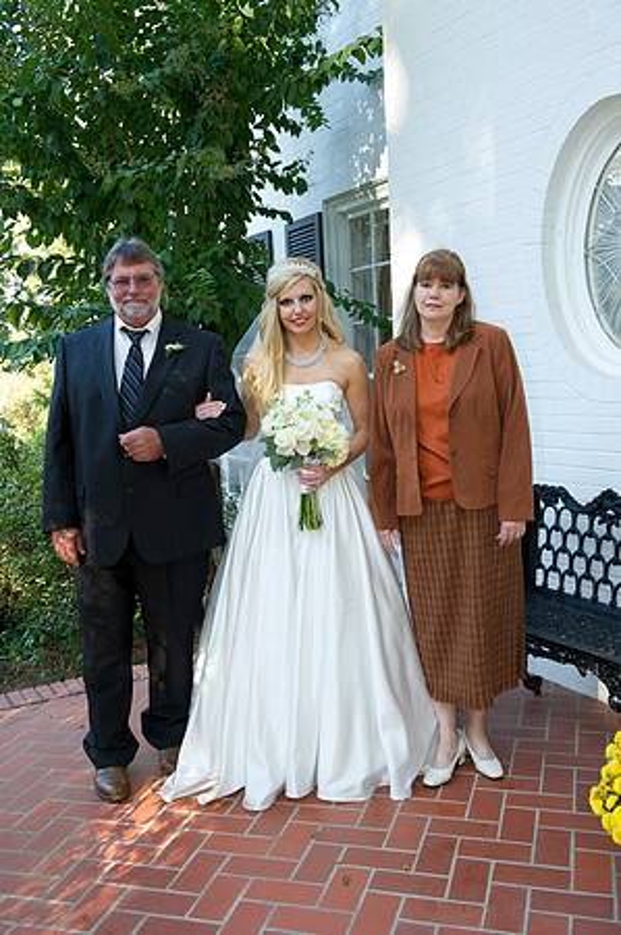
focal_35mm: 36
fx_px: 934
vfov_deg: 53.2
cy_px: 468
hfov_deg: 36.8
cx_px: 310
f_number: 5.6
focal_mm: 36
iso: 500
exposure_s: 1/100
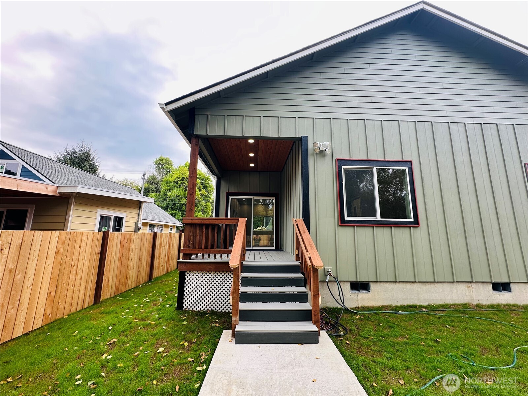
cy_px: 198
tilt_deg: +10.4
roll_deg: -1.4
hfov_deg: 102.1
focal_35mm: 14
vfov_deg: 85.7
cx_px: 264
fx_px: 214
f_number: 2.2
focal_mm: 2.22
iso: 40
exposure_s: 1/151
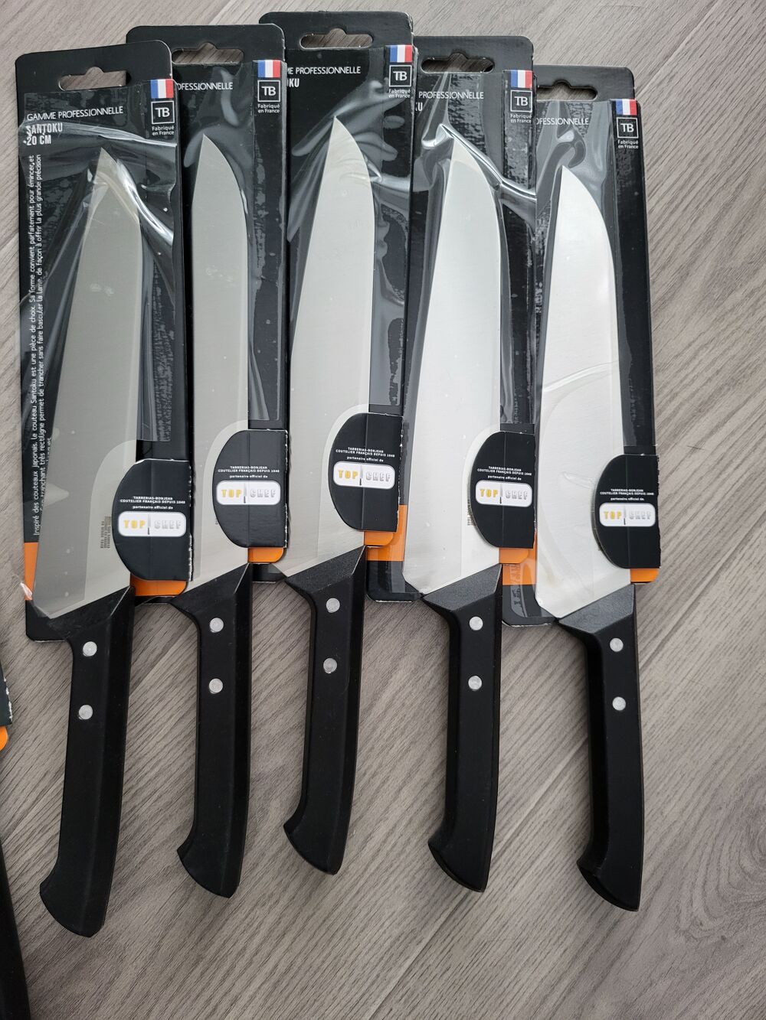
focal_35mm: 26
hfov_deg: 53.1
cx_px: 383
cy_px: 510
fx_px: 767
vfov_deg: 67.3
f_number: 1.8
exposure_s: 1/50
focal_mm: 5.4
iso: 500
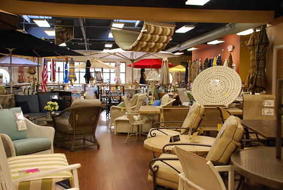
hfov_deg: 49.5
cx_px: 142
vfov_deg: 34.3
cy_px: 95
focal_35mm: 39
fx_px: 307
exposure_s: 1/30
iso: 360
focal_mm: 26
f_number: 4
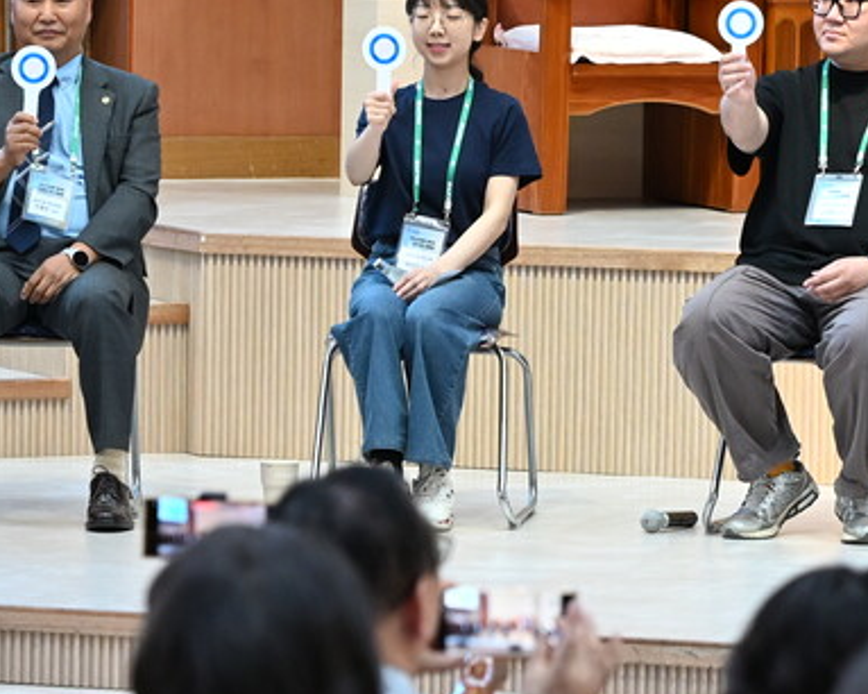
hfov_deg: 6.5
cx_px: 750
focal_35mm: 295
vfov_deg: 5.2
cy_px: 493
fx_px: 7575
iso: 2200
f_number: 4
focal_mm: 94
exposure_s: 1/125
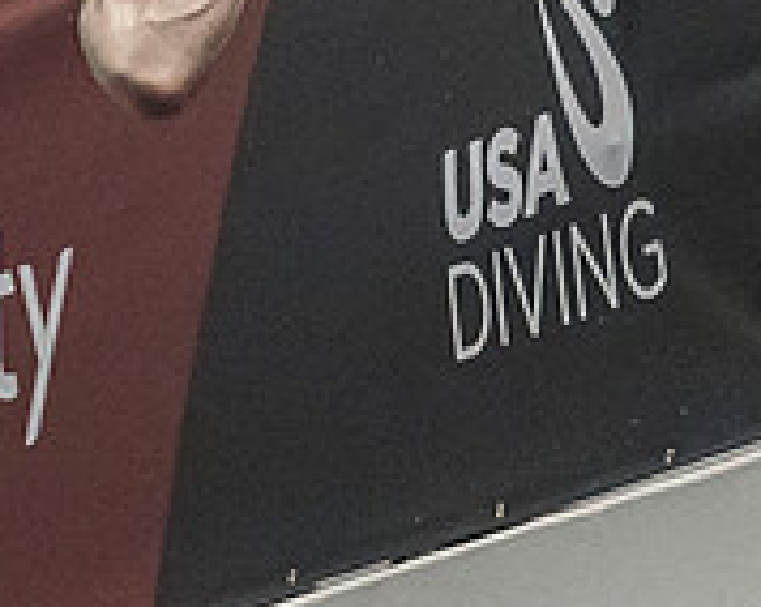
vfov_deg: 2.0
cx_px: -288
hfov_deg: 2.6
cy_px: -316
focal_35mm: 754
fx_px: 16963
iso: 4000
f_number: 2.8
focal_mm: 75
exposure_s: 1/1600
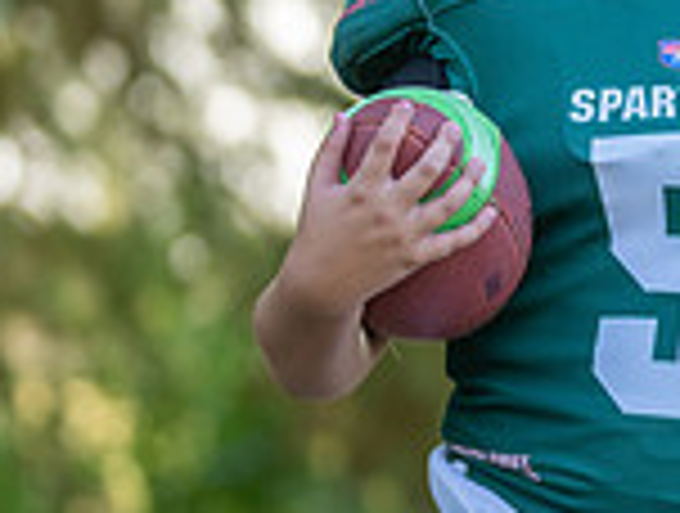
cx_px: 762
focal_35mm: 466
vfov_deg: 3.2
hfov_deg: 4.2
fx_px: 9176
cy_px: 178
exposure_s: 1/320
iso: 160
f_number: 2.8
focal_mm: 107
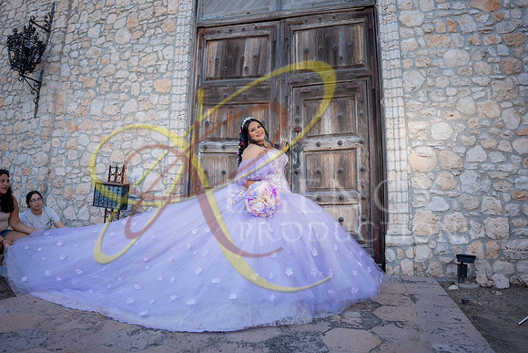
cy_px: 154
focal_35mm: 23
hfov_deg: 77.2
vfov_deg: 55.9
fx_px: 331
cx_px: 264
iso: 125
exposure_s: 1/500
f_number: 2.8
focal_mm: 20
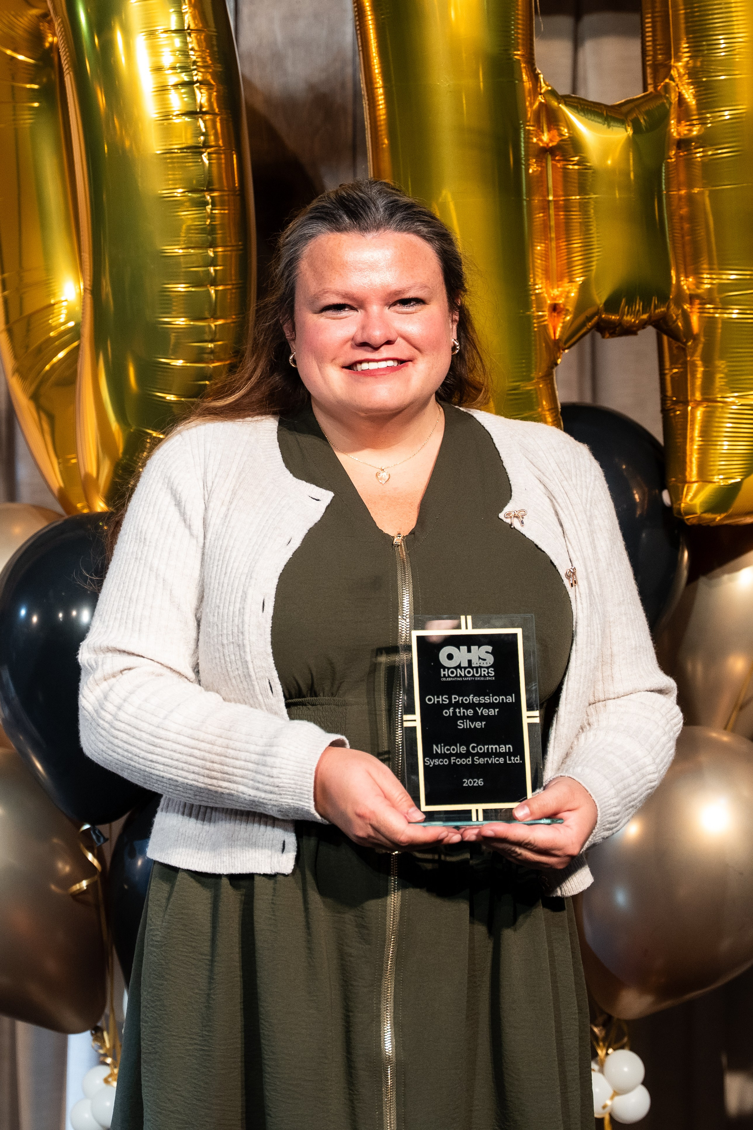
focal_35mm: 94
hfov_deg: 14.5
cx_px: 254
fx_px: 2952
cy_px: 448
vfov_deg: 21.6
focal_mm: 51.9
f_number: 2.8
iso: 1250
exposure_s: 1/125
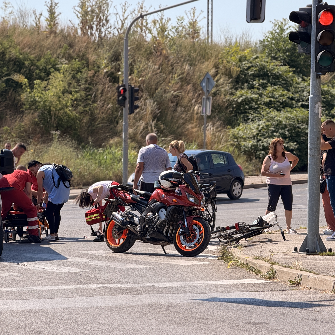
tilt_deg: -0.2
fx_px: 1577
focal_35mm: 144
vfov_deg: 12.1
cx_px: 67
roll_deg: +0.4
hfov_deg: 12.1
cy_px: 152
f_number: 2.8
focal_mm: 16.89
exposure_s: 1/638
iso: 32
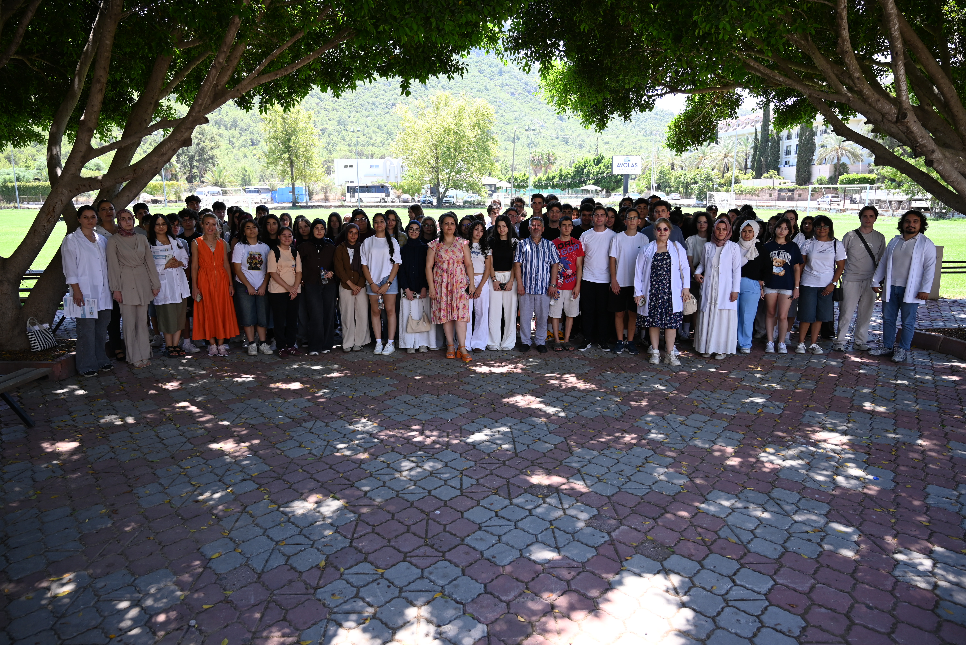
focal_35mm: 24
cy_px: 322
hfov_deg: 73.7
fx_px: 644
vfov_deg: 53.2
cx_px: 483
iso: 200
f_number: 4
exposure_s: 1/250
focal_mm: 24
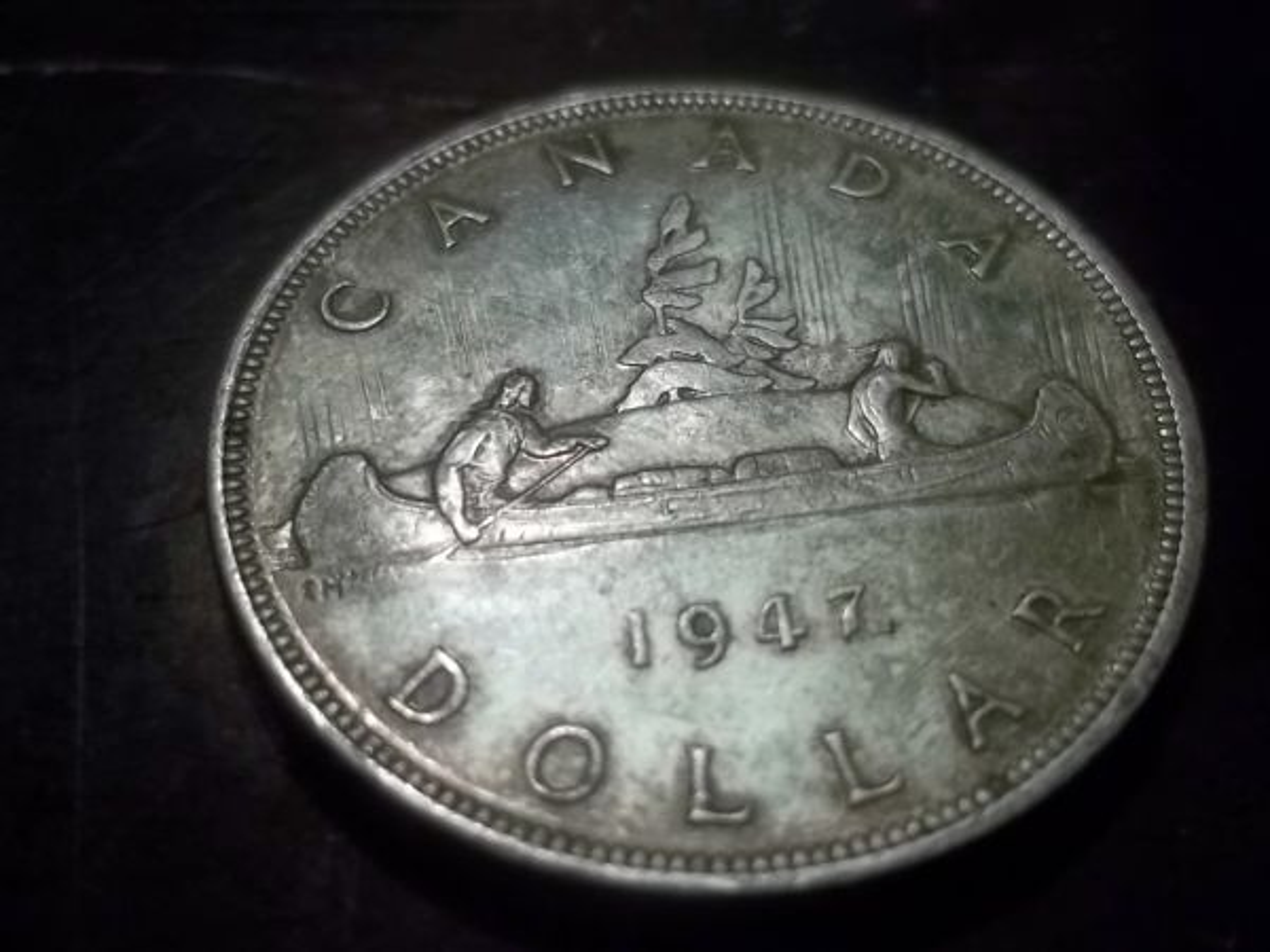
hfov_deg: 51.4
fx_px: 1321
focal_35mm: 36
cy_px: 476
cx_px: 635
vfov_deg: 39.7
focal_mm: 6.5
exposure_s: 1/30
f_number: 3.1
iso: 87
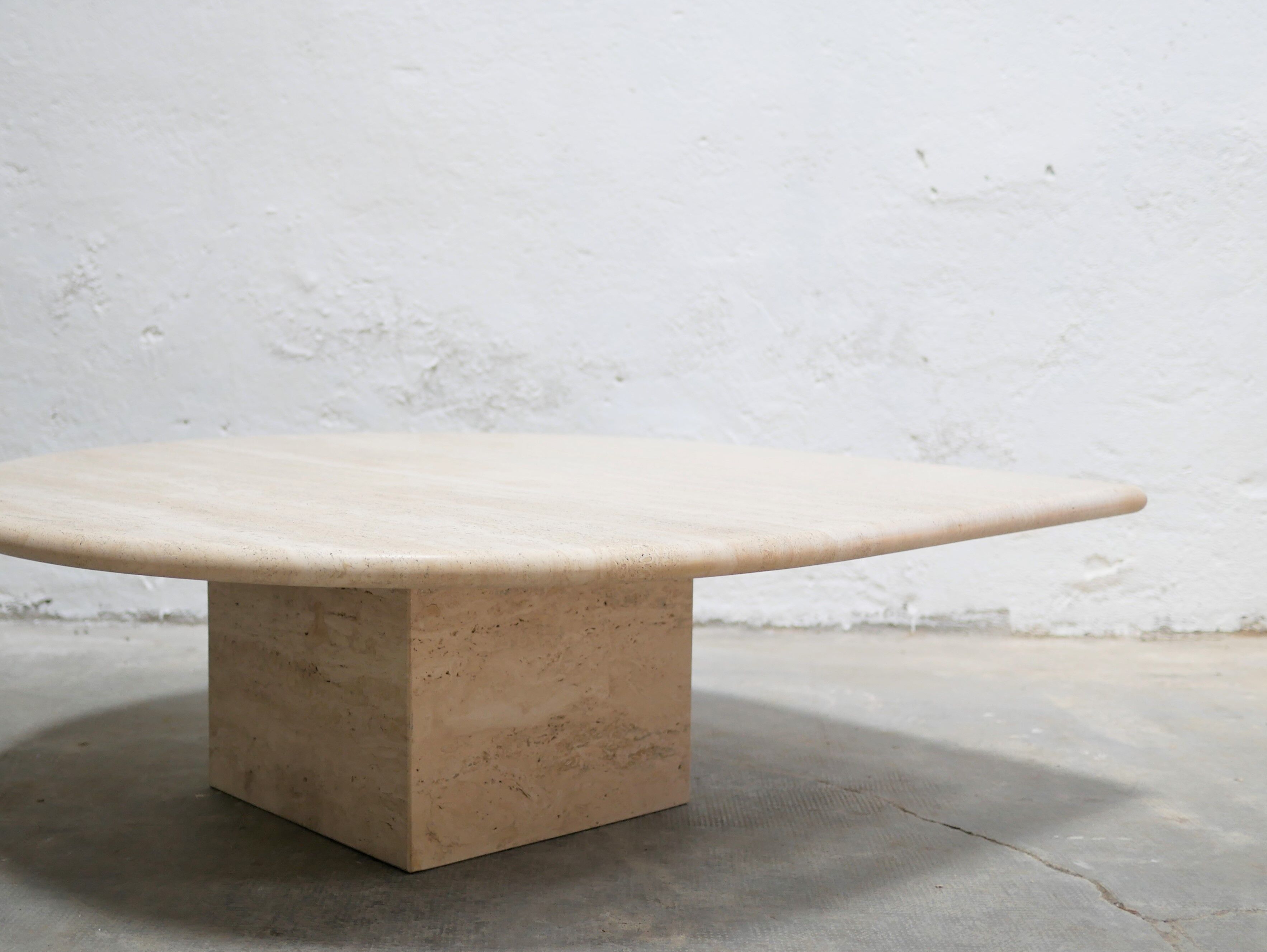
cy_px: 416
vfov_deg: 28.0
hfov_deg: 36.6
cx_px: 479
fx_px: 1904
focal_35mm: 52
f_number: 1.7
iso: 200
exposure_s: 1/60
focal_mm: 20
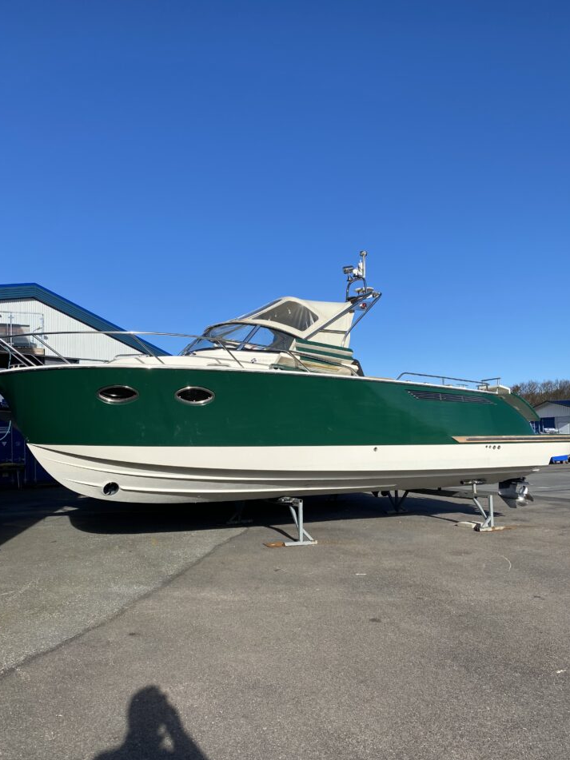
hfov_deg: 49.7
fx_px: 615
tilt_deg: +3.9
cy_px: 396
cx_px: 299
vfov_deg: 63.4
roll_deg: +1.8
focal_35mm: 28
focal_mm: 4.25
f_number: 1.8
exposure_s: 1/3497
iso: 32
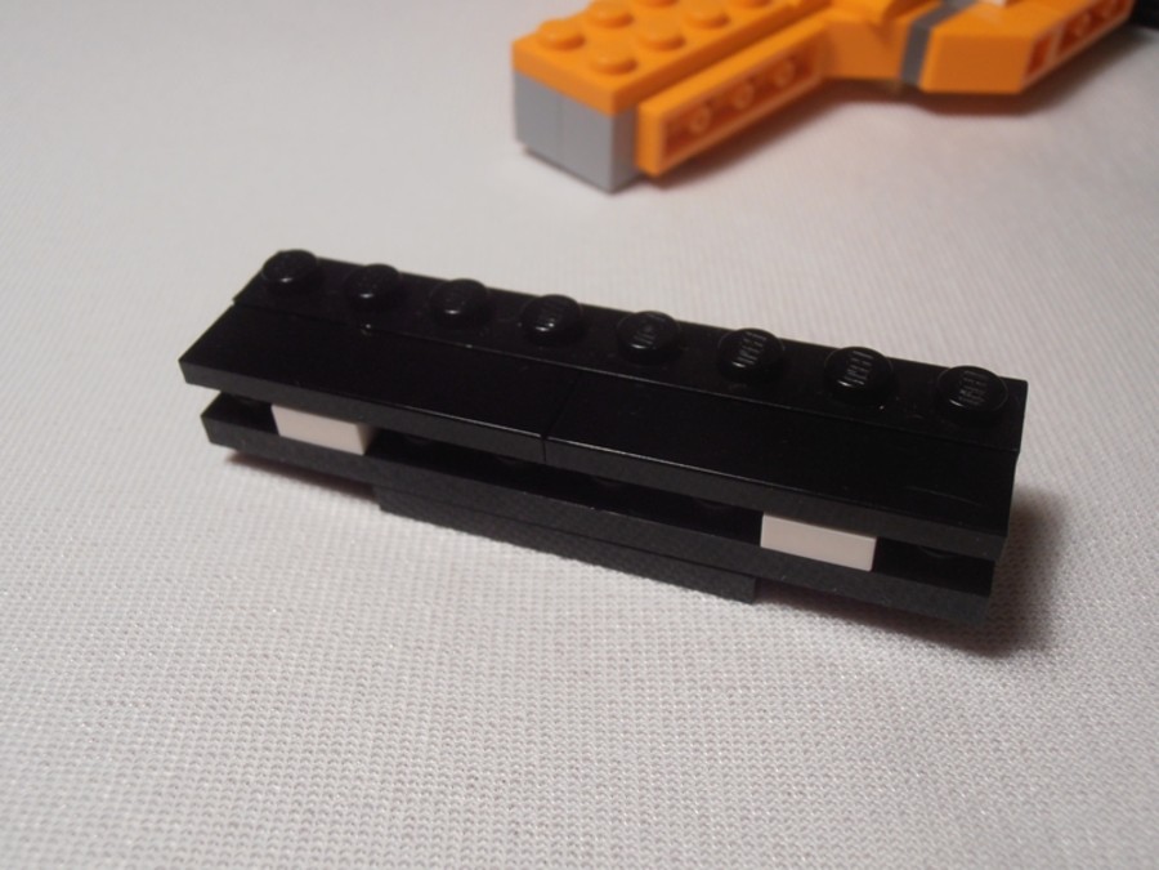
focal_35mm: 37
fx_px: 1239
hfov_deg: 50.1
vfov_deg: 38.7
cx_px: 580
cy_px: 435
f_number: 3.9
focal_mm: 6.61
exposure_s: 1/40
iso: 100
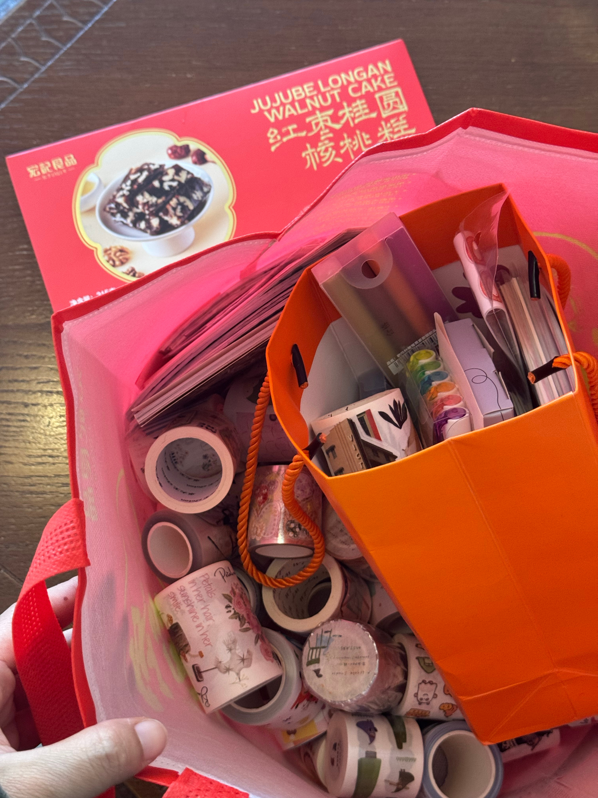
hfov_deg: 30.3
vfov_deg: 39.7
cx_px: 299
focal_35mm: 48
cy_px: 399
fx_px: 1106
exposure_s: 1/60
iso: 250
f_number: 1.78
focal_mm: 6.76
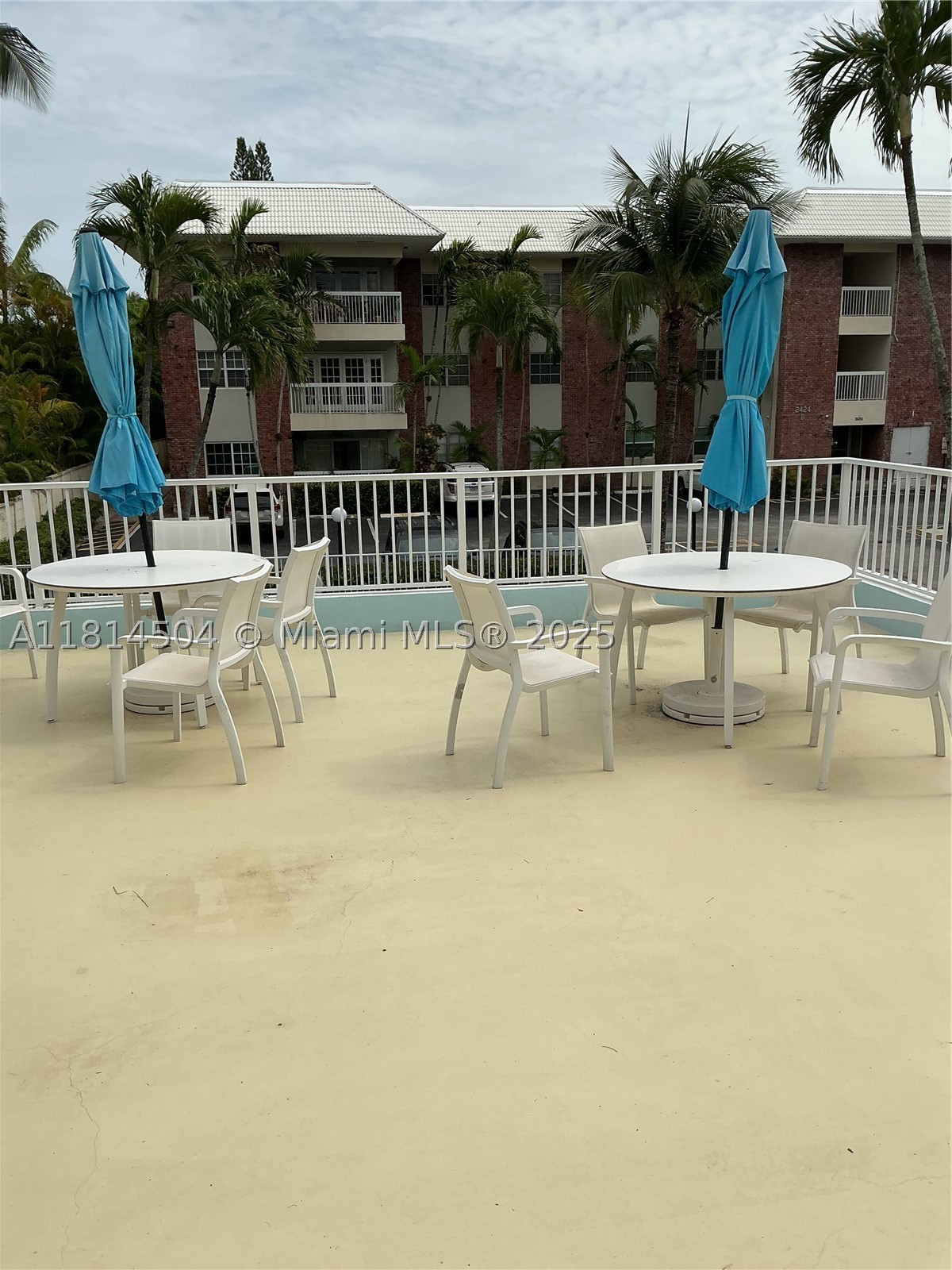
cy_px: 635
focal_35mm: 29
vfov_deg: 61.7
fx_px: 1063
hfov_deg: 48.2
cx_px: 476
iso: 25
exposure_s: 1/4065
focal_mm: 3
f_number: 1.8
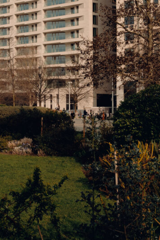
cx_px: 26
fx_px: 574
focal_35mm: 86
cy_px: 55
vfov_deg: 23.4
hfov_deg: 15.7
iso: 125
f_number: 10
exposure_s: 1/80
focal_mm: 26.5
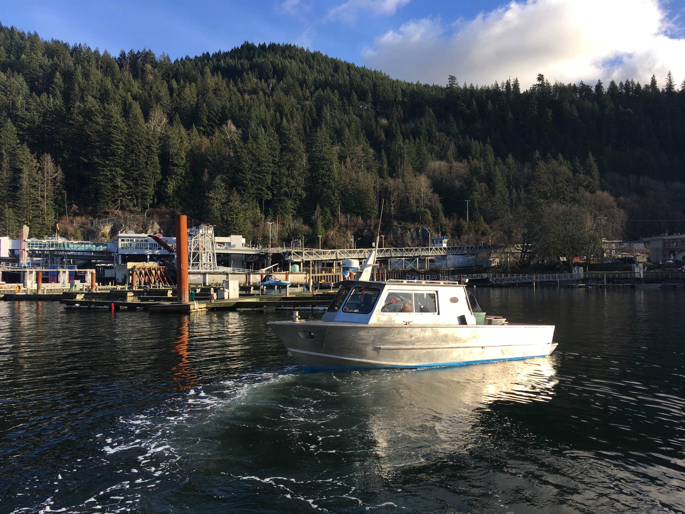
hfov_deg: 61.7
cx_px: 342
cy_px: 257
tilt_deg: +4.3
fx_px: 574
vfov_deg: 48.2
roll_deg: +0.5
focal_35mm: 29
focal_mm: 4.15
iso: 25
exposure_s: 1/641
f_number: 2.2
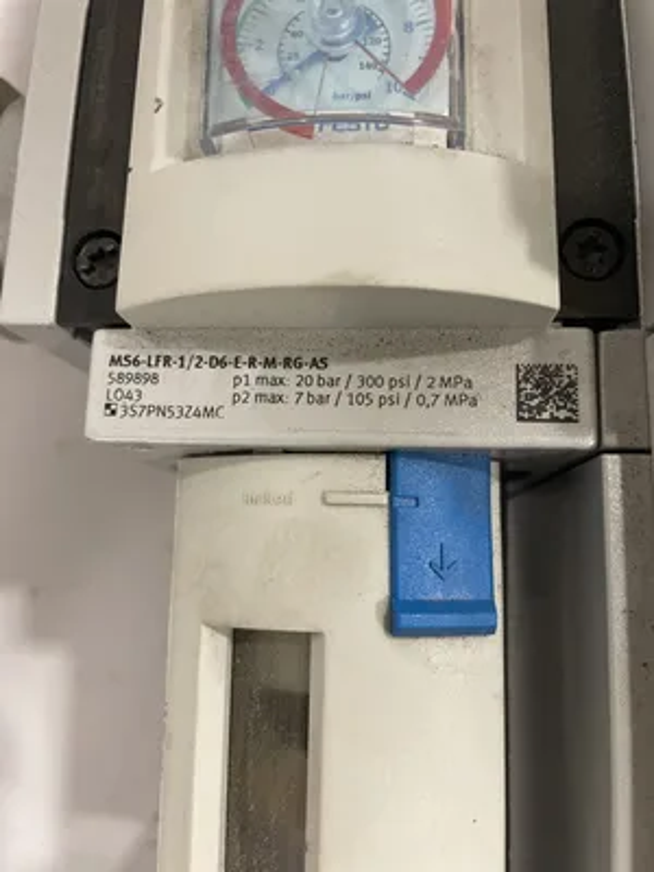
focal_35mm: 26
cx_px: 327
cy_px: 436
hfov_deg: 53.1
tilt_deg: -79.7
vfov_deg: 67.3
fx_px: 655
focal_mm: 4.2
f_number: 1.6
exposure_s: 1/60
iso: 400
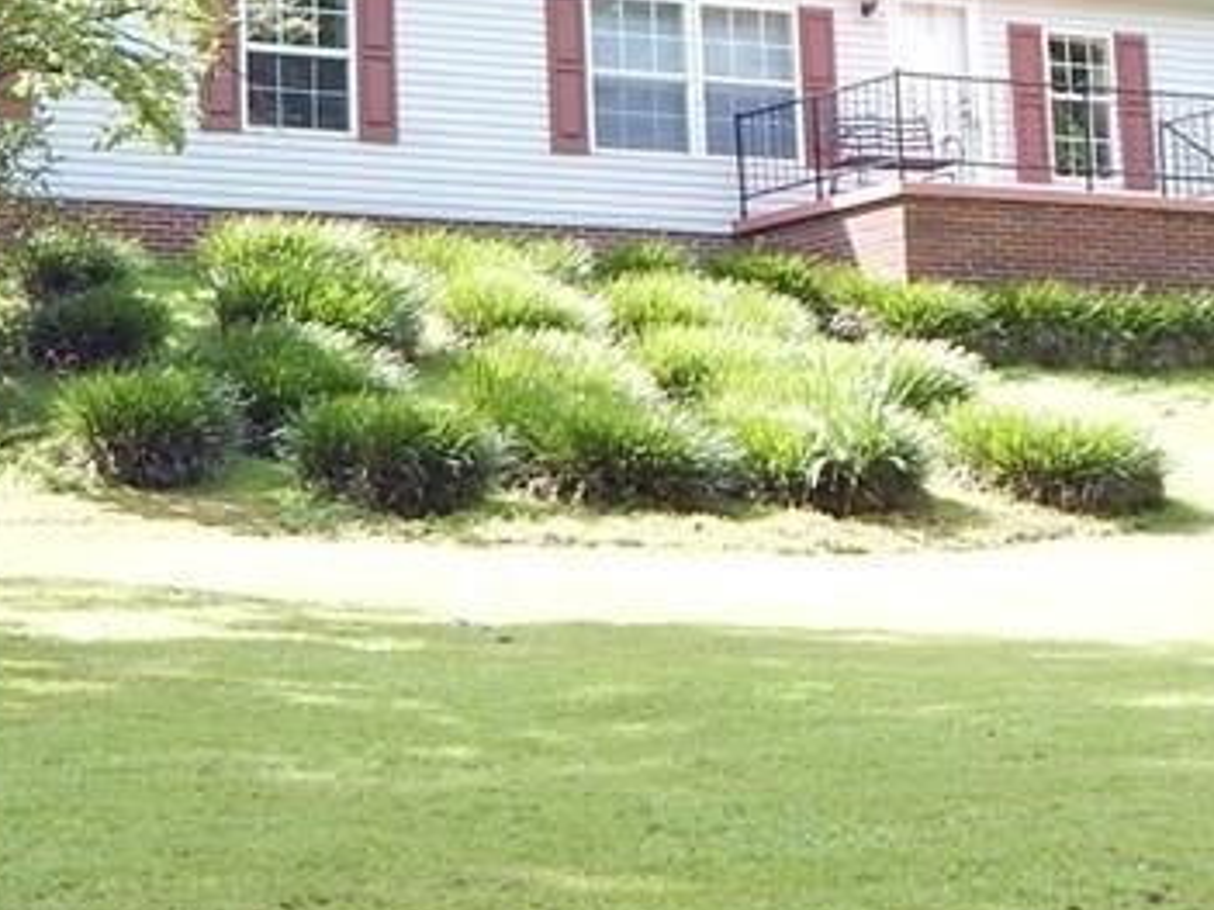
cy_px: -93
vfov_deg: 13.1
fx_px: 3891
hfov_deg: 17.6
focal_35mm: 111
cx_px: 225
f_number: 3.4
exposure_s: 1/200
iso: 125
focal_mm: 6.8
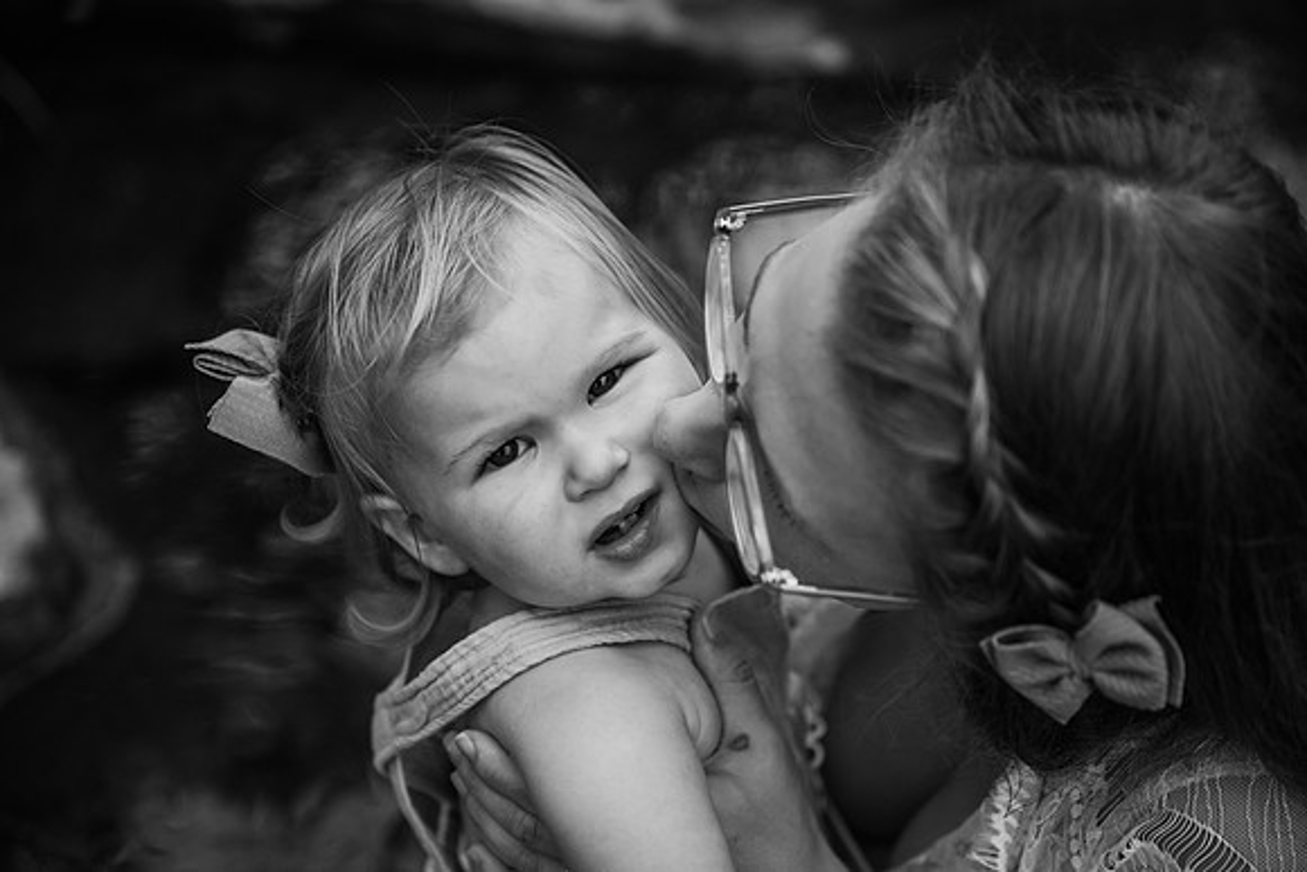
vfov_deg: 21.6
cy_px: 436
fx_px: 2288
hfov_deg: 31.9
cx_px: 654
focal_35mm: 63
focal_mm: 63
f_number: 3.2
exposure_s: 1/1600
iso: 500
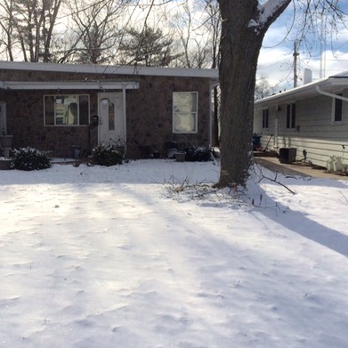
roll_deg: +1.4
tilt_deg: -6.2
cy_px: 167
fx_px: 478
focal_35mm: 42
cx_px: 97
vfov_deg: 40.0
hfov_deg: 39.2
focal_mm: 4.15
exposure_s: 1/8264
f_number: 2.2
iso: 32
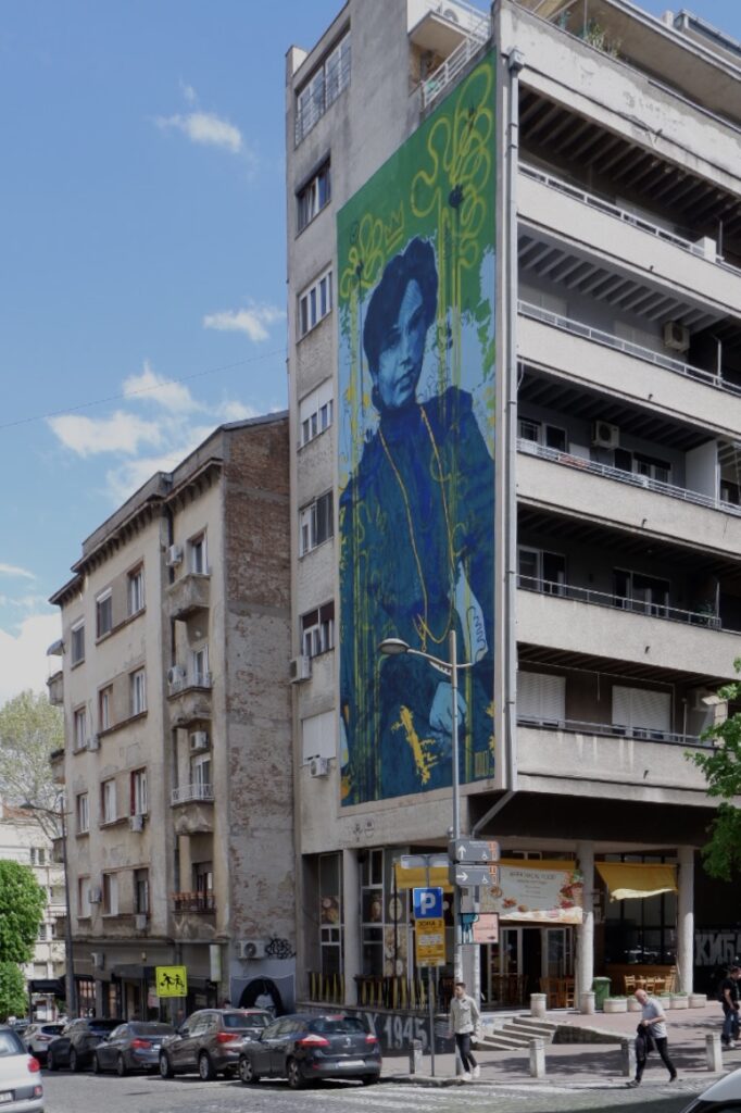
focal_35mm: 23
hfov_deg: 55.1
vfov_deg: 76.1
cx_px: 370
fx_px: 711
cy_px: 556
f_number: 8
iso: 200
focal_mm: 15.6
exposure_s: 1/240
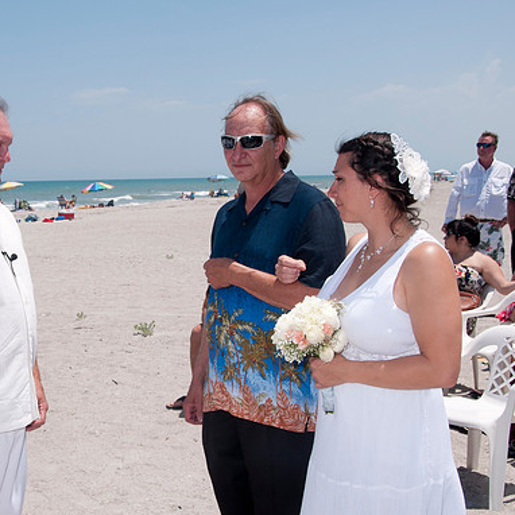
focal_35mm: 56
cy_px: 258
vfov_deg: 30.6
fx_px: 943
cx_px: 131
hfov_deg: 30.1
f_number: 11
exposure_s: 1/250
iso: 100
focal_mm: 29
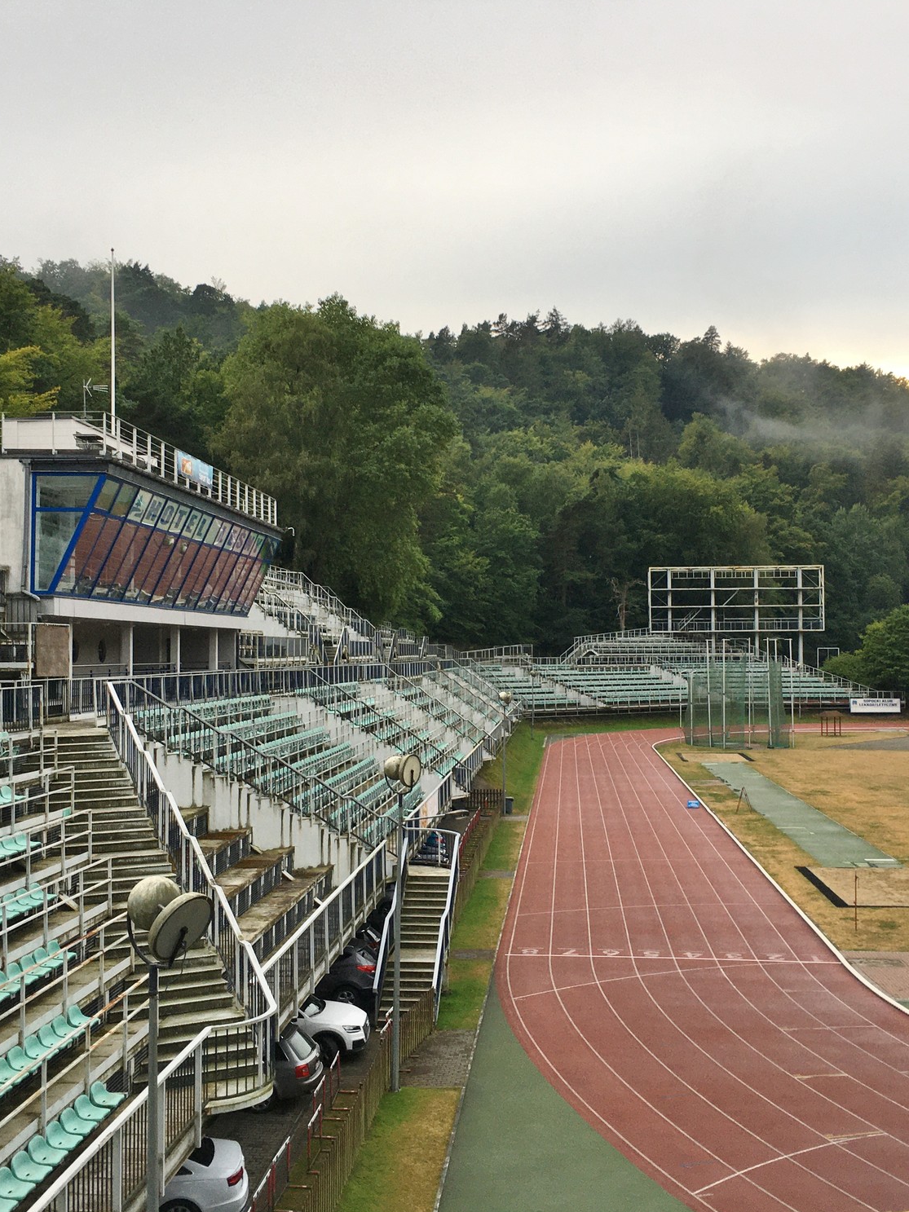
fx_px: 1366
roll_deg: -0.5
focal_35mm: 39
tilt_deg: +2.2
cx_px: 472
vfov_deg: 47.9
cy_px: 605
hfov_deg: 36.8
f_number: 2.2
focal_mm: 4.15
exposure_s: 1/100
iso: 40
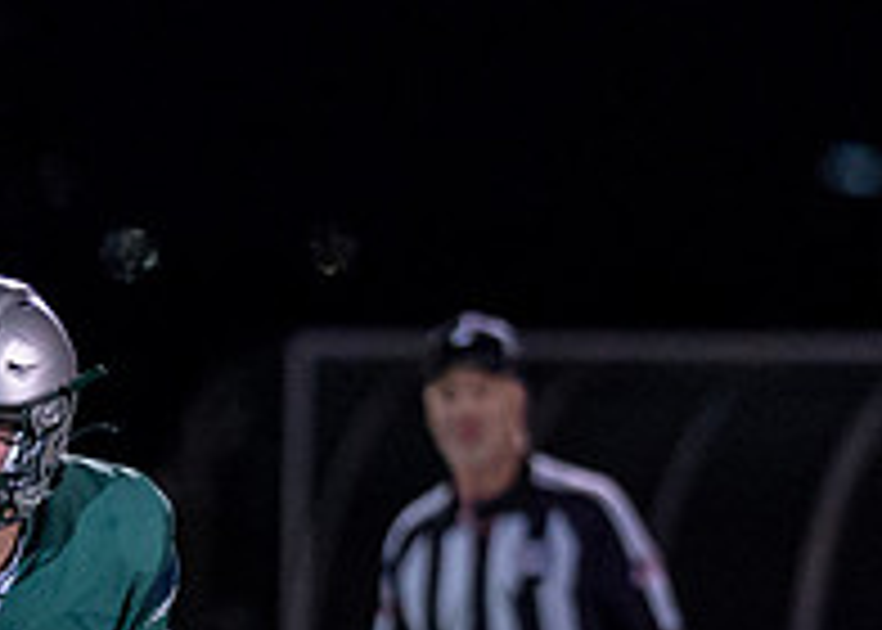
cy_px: 846
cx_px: -318
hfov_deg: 2.1
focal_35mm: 961
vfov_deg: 1.5
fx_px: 24073
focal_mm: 135
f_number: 1.8
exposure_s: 1/1600
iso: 1600
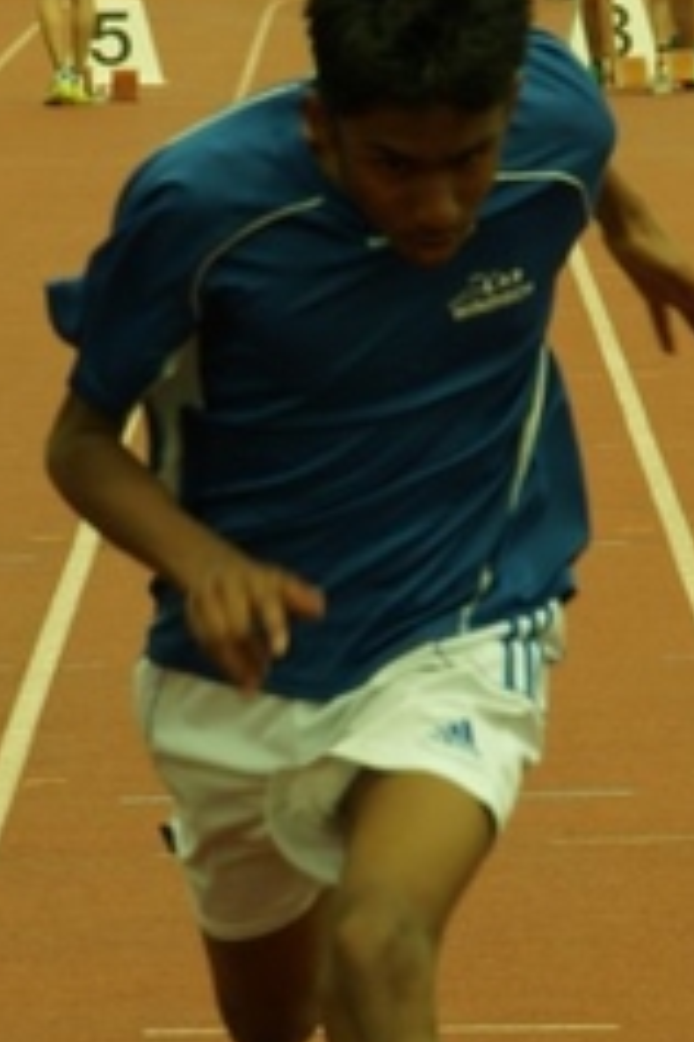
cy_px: 462
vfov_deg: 3.4
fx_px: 17782
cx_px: 358
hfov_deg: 2.2
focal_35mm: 615
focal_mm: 180
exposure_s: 1/320
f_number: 14
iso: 400
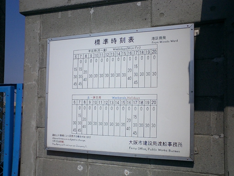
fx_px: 250
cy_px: 88
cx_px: 117
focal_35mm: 37
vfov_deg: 38.7
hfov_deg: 50.1
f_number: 3.5
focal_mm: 5.6
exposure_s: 1/3200
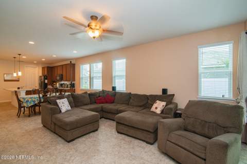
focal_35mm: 16
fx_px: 110
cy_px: 82
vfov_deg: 73.6
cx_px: 124
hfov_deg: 96.8
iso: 250
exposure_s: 1/15
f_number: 8
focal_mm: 16
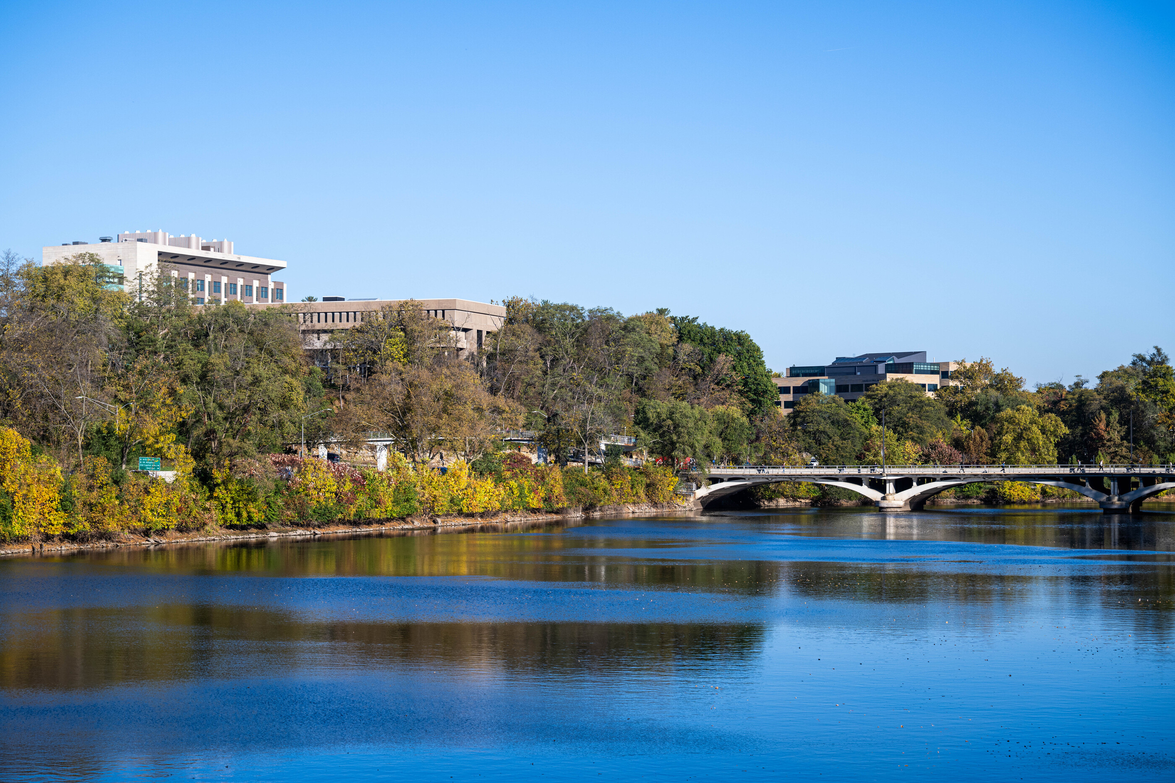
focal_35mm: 70
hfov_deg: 28.8
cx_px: 588
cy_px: 392
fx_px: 2285
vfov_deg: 19.5
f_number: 6.3
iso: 160
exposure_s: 1/640
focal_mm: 70
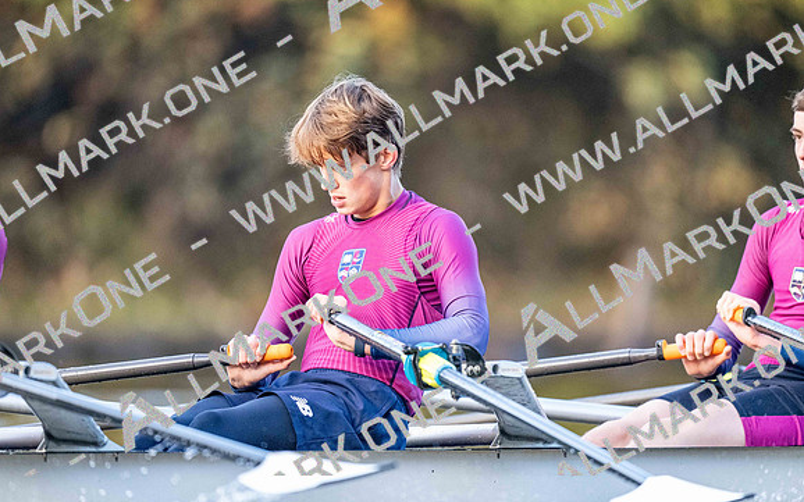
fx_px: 13451
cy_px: 237
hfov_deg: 3.4
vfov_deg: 2.1
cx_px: 402
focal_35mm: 614
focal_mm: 600
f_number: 4
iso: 7200
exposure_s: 1/2500
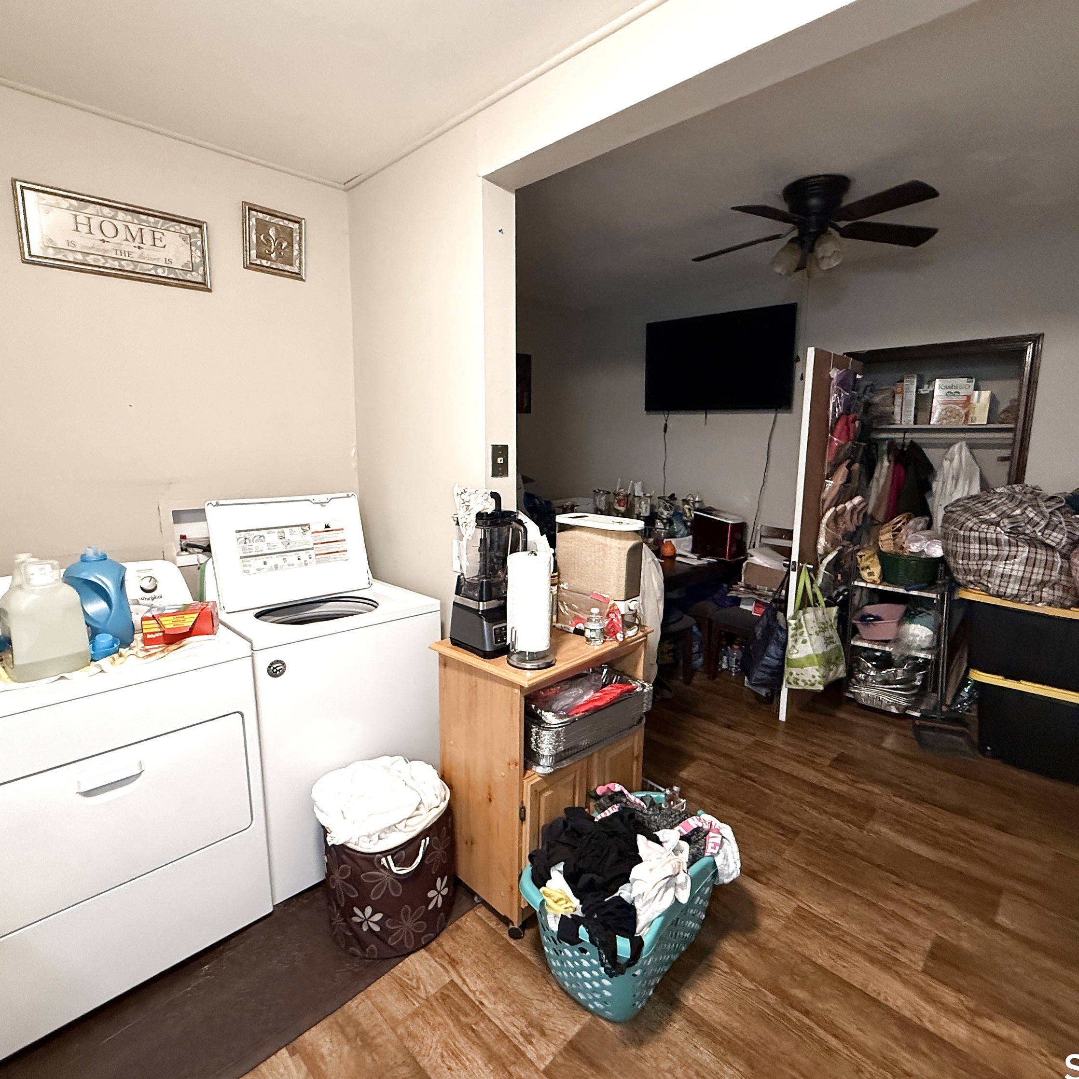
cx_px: 544
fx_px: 600
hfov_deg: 84.0
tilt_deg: -8.2
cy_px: 537
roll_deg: -0.8
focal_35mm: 17
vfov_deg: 84.0
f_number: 2.2
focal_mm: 2.22
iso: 640
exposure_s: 1/60
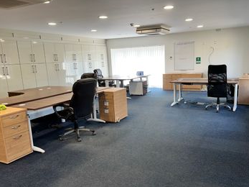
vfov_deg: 46.7
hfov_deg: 59.8
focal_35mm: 30
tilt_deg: -12.0
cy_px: 101
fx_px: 216
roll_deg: +2.1
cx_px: 138
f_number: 1.5
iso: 40
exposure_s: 1/100
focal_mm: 5.7
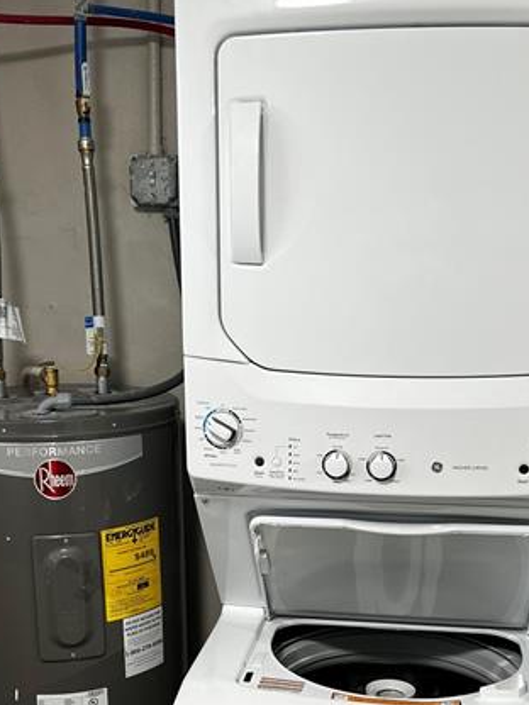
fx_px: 978
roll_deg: -1.3
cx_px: 302
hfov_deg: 30.2
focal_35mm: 48
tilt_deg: -14.4
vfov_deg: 38.6
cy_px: 532
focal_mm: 5.7
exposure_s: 1/60
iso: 64
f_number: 1.5
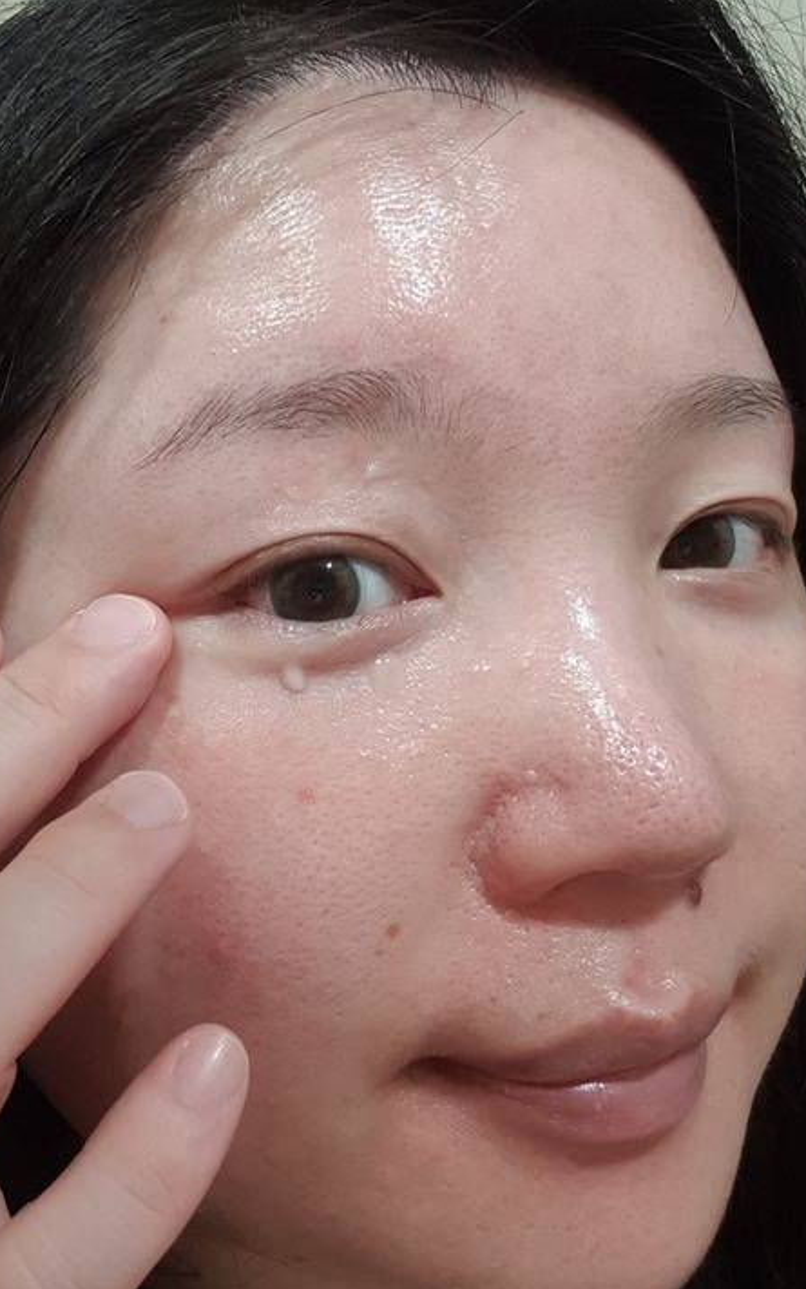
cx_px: 283
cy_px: 662
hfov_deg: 31.8
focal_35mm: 40
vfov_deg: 49.3
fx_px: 1406
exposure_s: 1/40
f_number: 1.7
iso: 200
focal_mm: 2.92
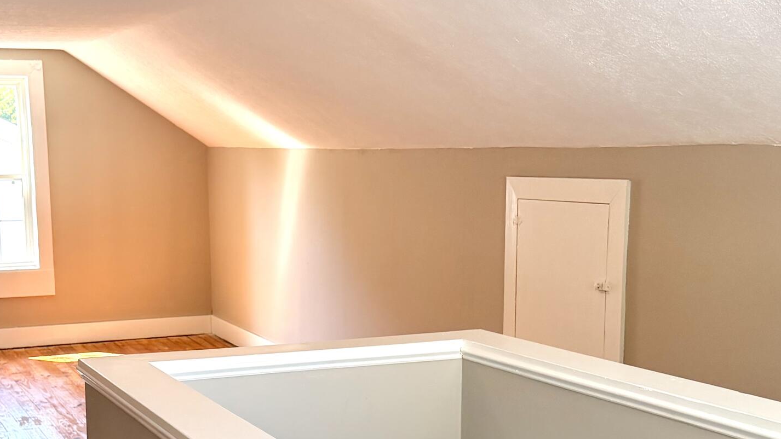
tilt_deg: -9.7
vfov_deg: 21.6
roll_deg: +0.9
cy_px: 346
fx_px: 1139
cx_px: 273
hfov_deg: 37.5
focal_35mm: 55
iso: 200
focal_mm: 6.76
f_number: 1.78
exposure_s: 1/228
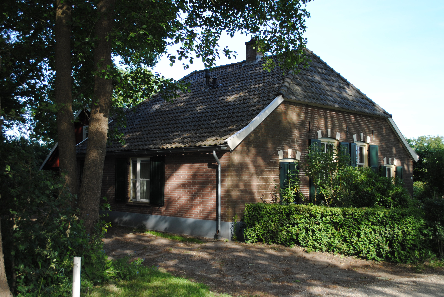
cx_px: 222
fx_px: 482
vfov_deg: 34.3
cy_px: 148
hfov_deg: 49.5
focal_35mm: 39
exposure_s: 1/200
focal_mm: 26
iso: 100
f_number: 4.2
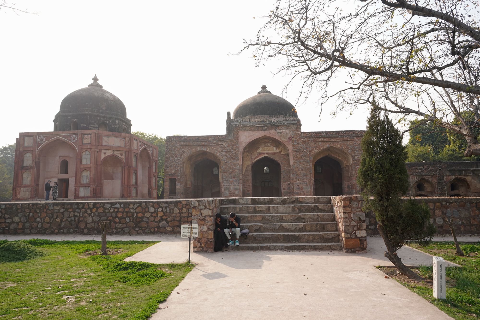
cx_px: 240
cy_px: 160
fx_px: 320
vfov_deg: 53.1
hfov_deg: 73.7
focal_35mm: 24
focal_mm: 24
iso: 100
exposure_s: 1/100
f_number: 8
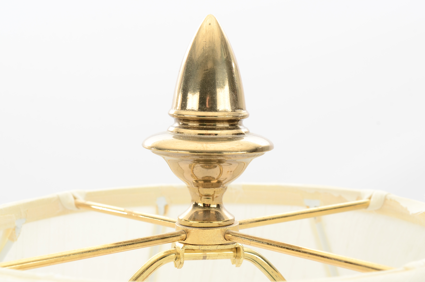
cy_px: 141
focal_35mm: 82
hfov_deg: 24.7
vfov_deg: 16.5
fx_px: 972
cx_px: 212
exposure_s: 1/80
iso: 250
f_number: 13
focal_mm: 55
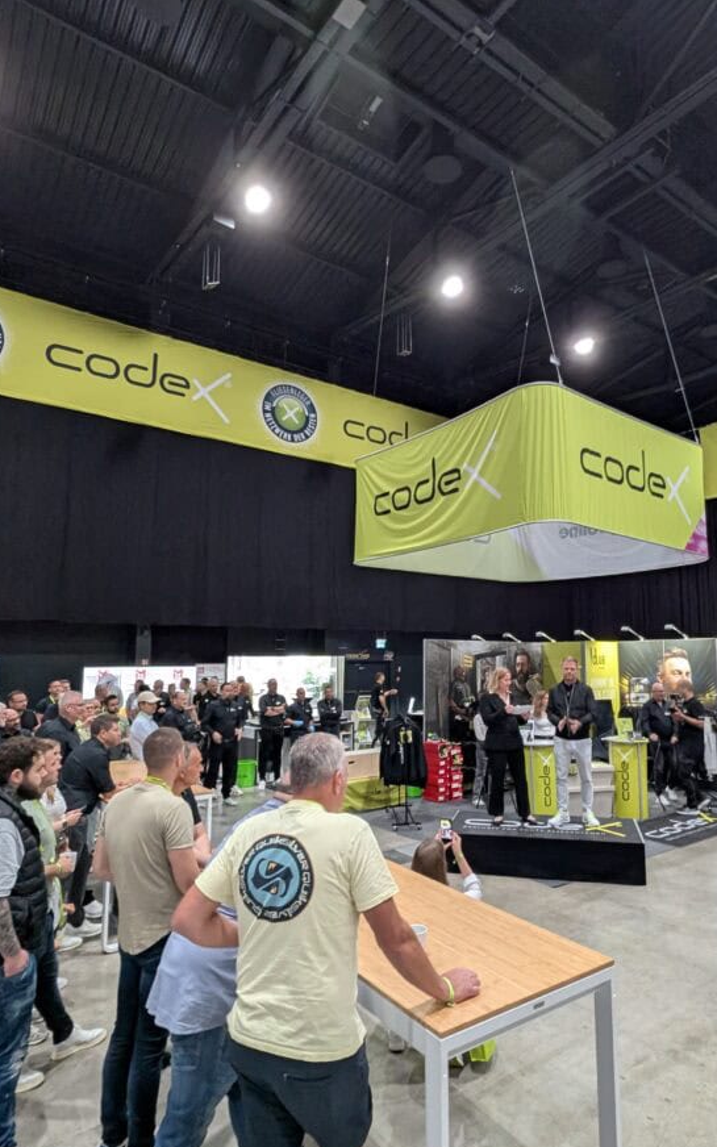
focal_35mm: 19
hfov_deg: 61.8
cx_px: 422
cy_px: 583
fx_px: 594
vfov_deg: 88.0
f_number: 2.2
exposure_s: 1/39
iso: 243
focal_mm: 1.9
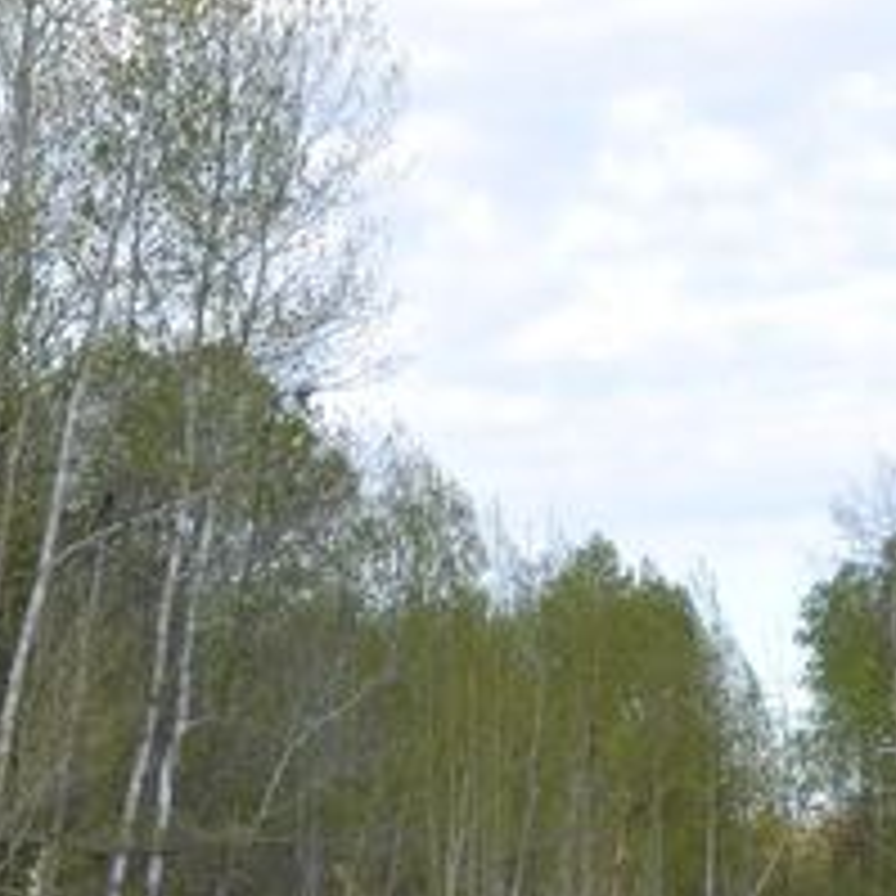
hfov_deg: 11.3
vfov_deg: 11.3
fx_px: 4428
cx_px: -252
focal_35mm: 151
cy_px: 1069
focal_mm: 23
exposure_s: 1/200
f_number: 5.6
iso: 100
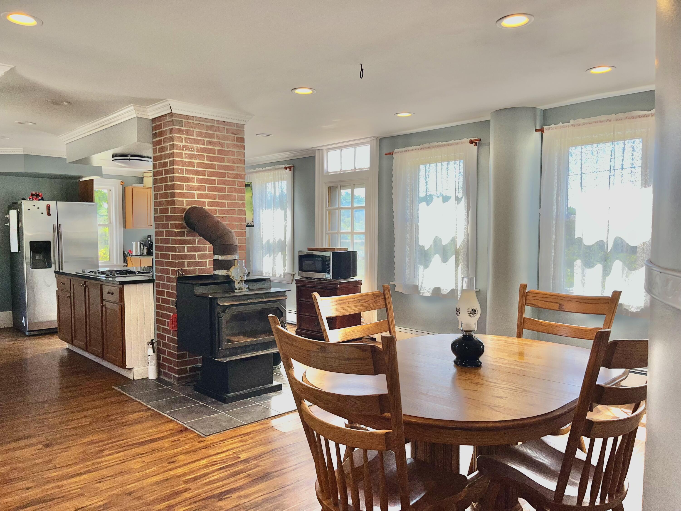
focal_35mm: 26
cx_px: 340
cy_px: 256
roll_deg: -0.7
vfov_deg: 53.1
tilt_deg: -3.3
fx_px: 511
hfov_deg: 67.3
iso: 32
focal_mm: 5.1
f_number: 1.6
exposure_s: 1/445
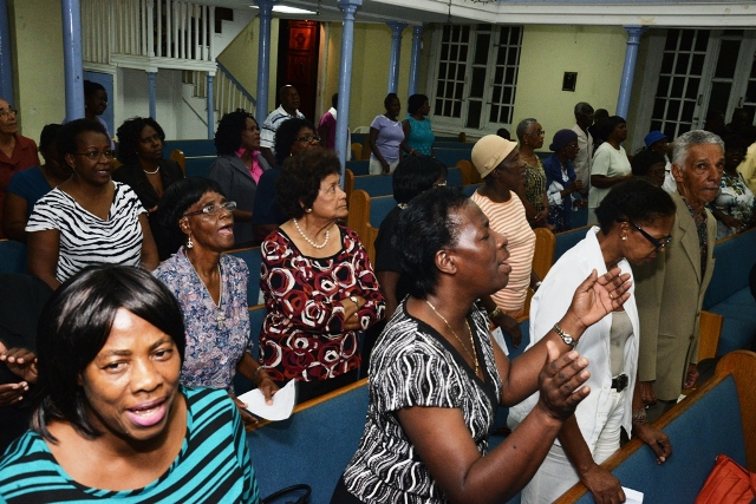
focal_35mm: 35
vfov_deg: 37.9
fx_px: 735
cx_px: 378
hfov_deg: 54.4
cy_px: 252
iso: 3200
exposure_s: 1/60
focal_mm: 35
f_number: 10
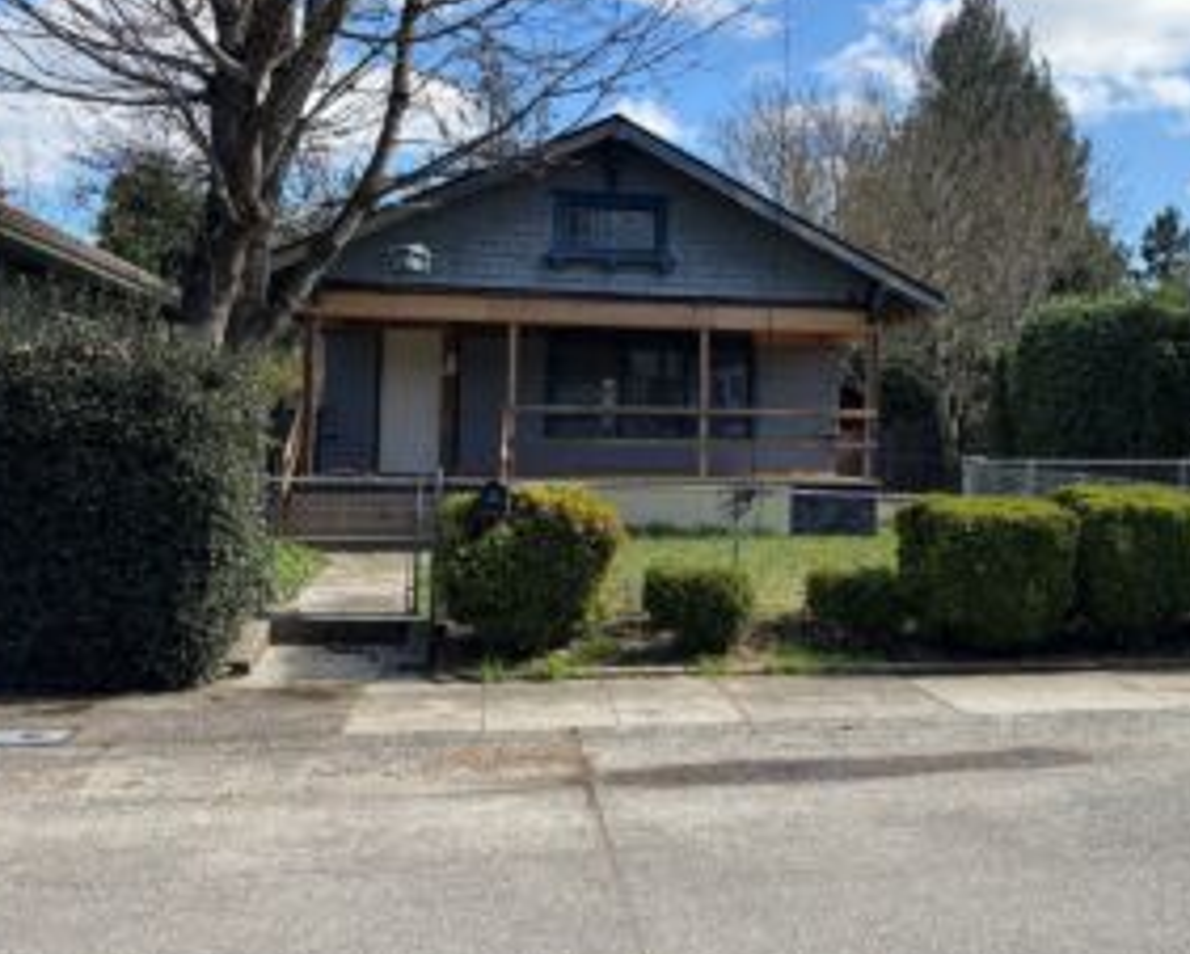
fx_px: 1269
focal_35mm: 36
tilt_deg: +3.7
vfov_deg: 40.9
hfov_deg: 49.4
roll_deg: +0.8
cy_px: 367
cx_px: 785
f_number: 1.6
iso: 64
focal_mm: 5.96
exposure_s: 1/1901
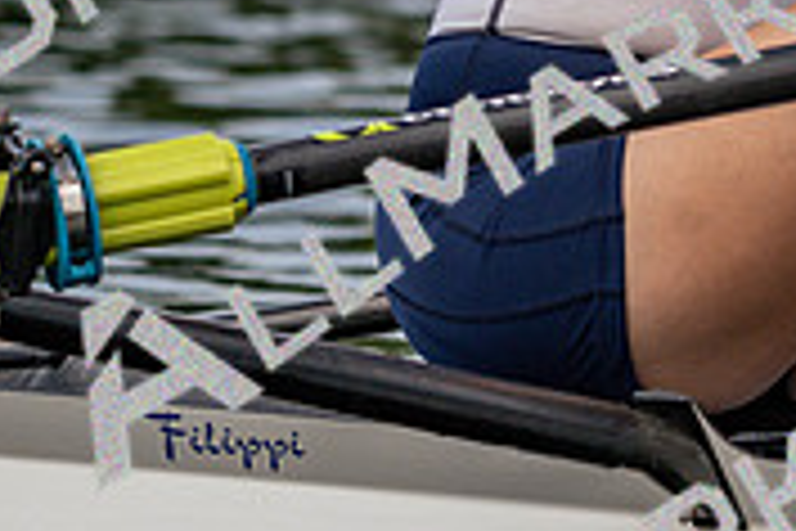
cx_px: 994
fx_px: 14504
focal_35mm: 656
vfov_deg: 2.1
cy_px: -209
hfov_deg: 3.1
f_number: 5.6
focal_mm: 200
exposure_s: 1/1600
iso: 320
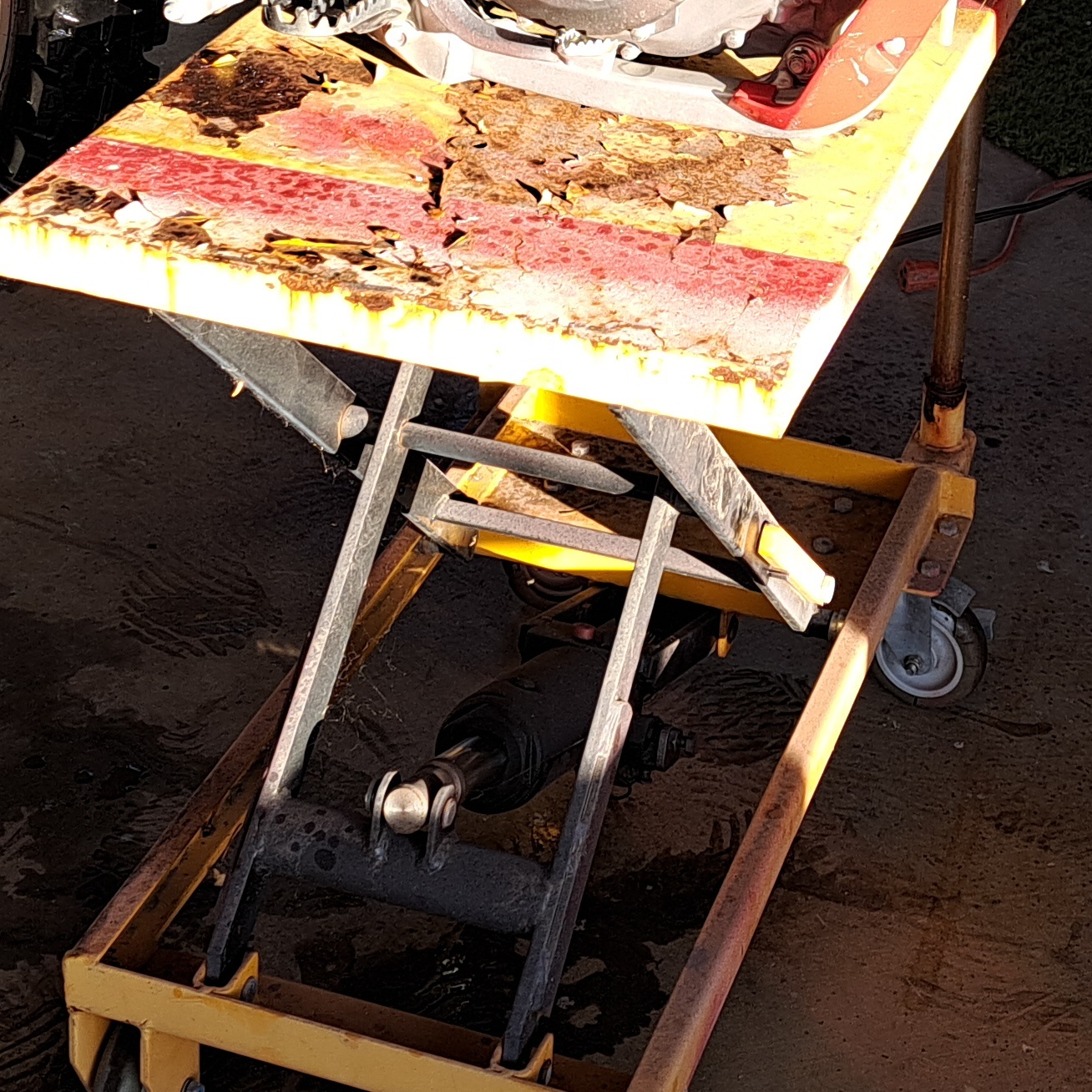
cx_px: 768
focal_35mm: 75
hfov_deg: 22.9
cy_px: -199
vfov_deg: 21.5
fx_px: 2677
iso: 50
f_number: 1.8
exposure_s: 1/430
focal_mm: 5.23
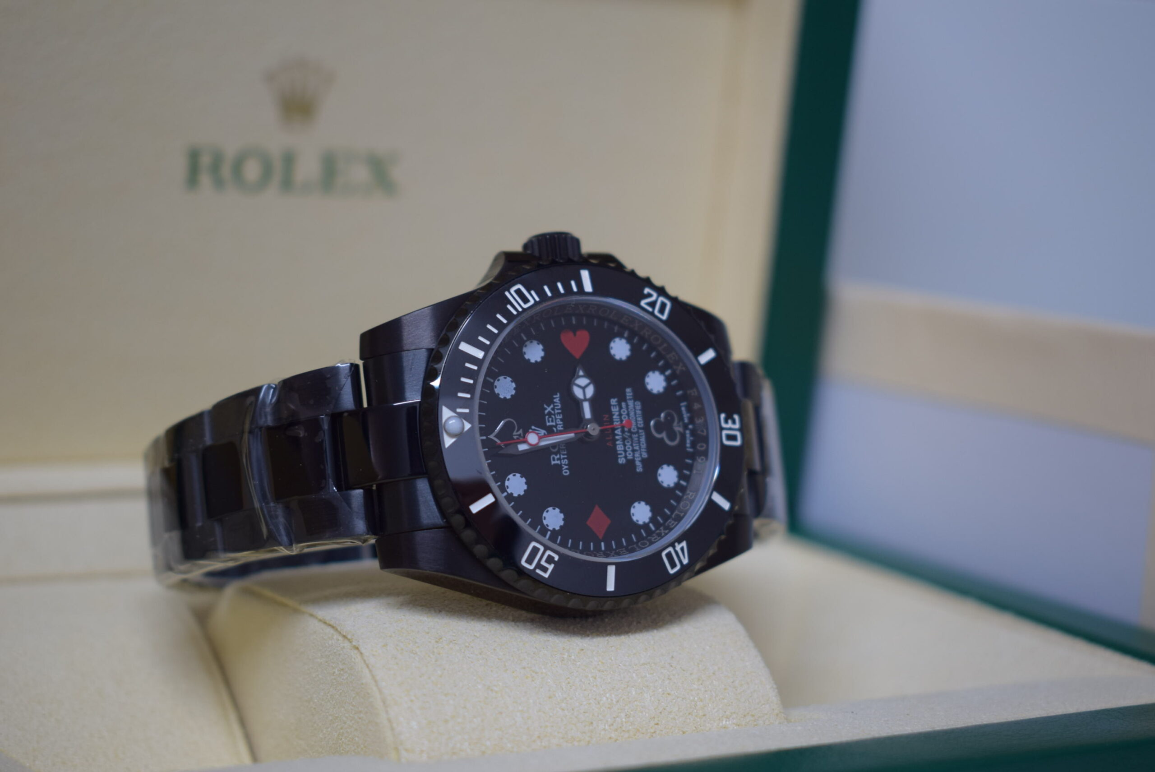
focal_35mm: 60
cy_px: 386
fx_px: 1926
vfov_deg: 22.7
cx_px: 578
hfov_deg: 33.4
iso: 400
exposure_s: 1/40
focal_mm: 40
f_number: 5
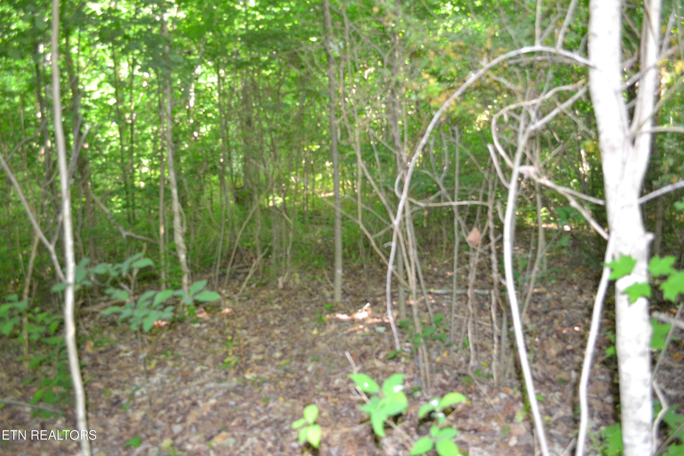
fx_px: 513
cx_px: 342
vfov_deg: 47.9
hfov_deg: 67.4
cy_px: 228
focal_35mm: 27
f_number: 3.5
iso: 1000
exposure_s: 1/60
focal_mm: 18
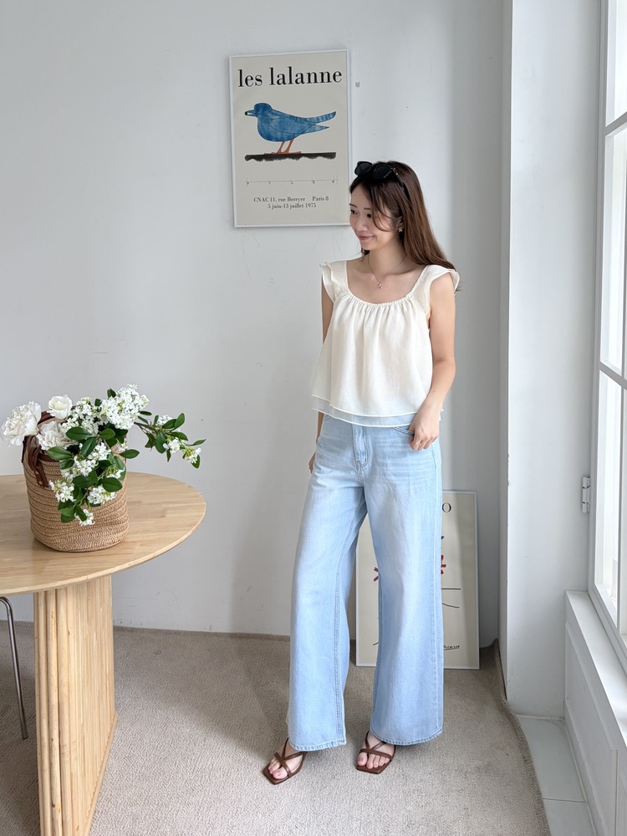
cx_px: 314
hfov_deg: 53.1
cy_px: 418
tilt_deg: -7.4
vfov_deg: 67.3
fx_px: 628
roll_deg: +2.7
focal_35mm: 26
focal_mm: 5.96
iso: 100
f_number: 1.6
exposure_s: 1/120
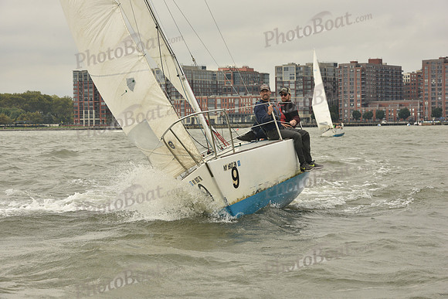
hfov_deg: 18.3
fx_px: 1394
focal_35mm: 112
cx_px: 224
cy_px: 150
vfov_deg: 12.2
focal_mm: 112
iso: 400
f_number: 11
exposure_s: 1/800
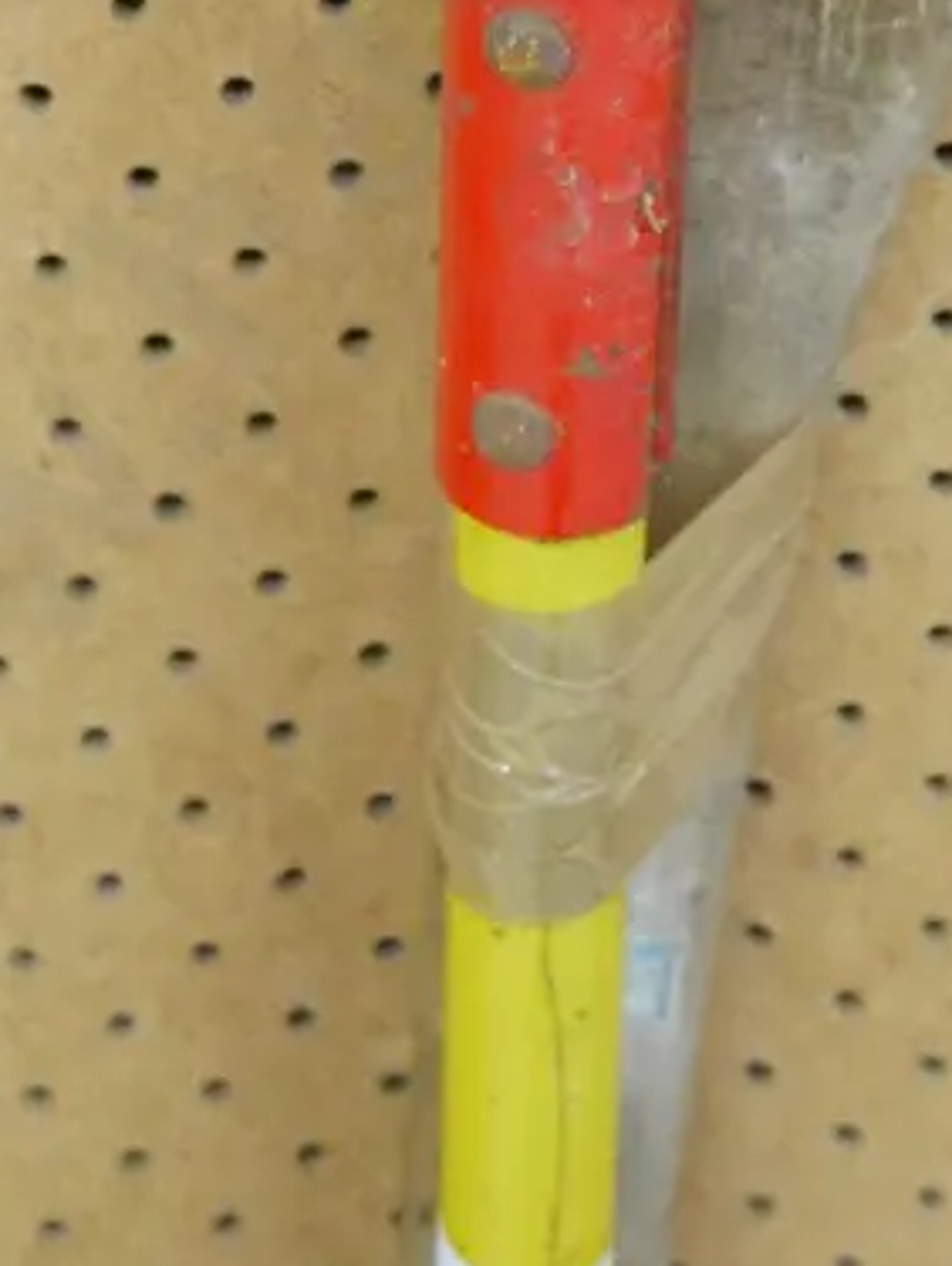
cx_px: 663
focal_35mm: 120
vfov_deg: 15.7
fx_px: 4393
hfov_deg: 12.3
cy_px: -294
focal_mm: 22
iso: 3200
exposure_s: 1/25
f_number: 4.8
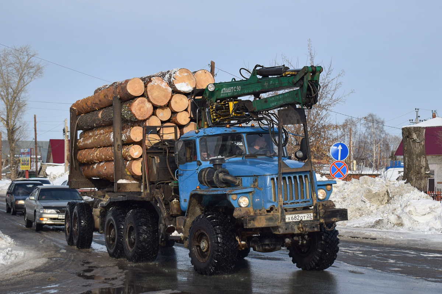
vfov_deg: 21.6
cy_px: 147
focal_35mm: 63
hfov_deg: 31.9
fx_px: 773
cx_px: 221
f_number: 5
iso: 100
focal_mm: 42
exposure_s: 1/1000
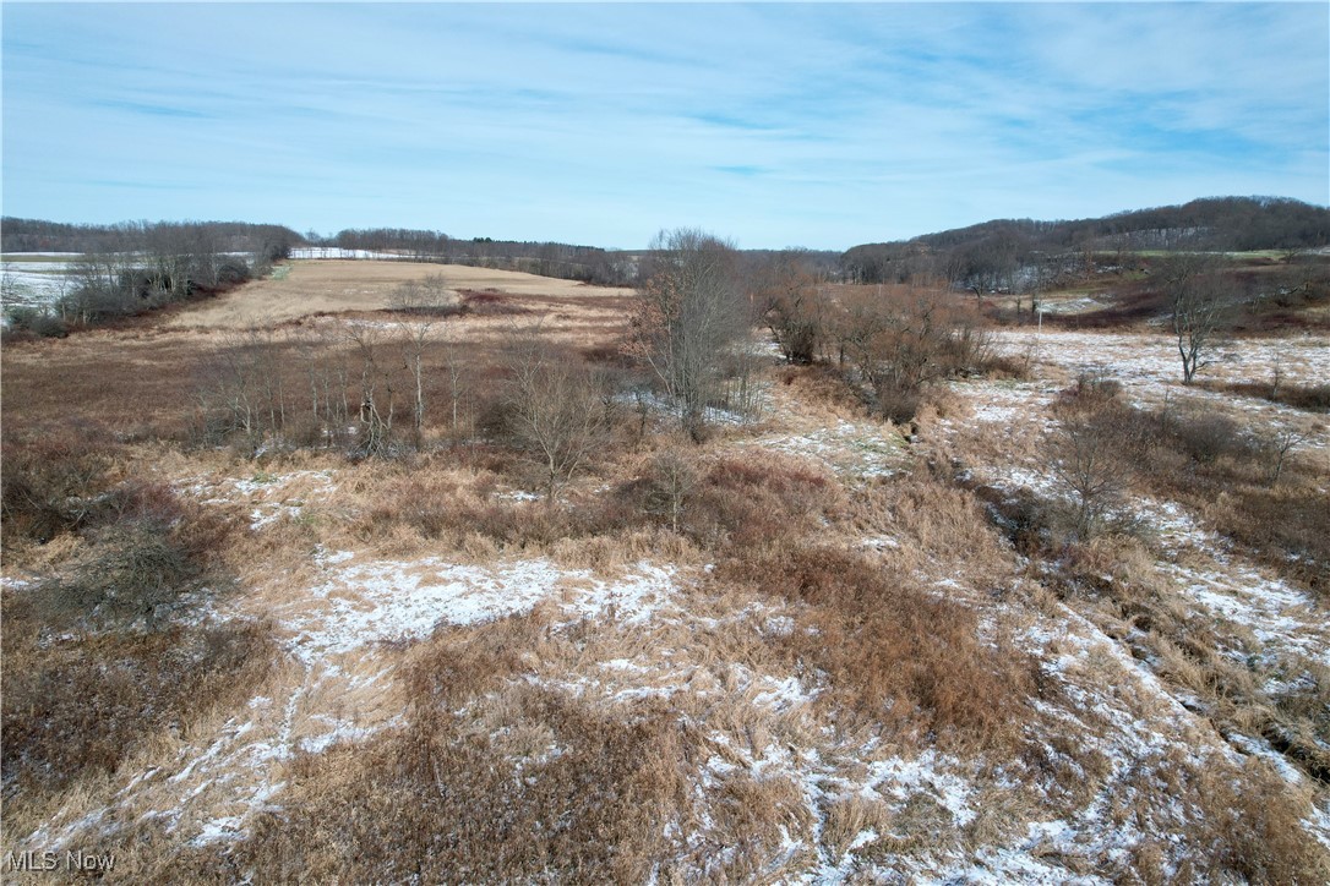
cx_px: 665
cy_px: 443
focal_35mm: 22
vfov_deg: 57.2
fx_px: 813
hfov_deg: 78.6
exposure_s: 1/2000
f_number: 2.8
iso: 100
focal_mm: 8.38
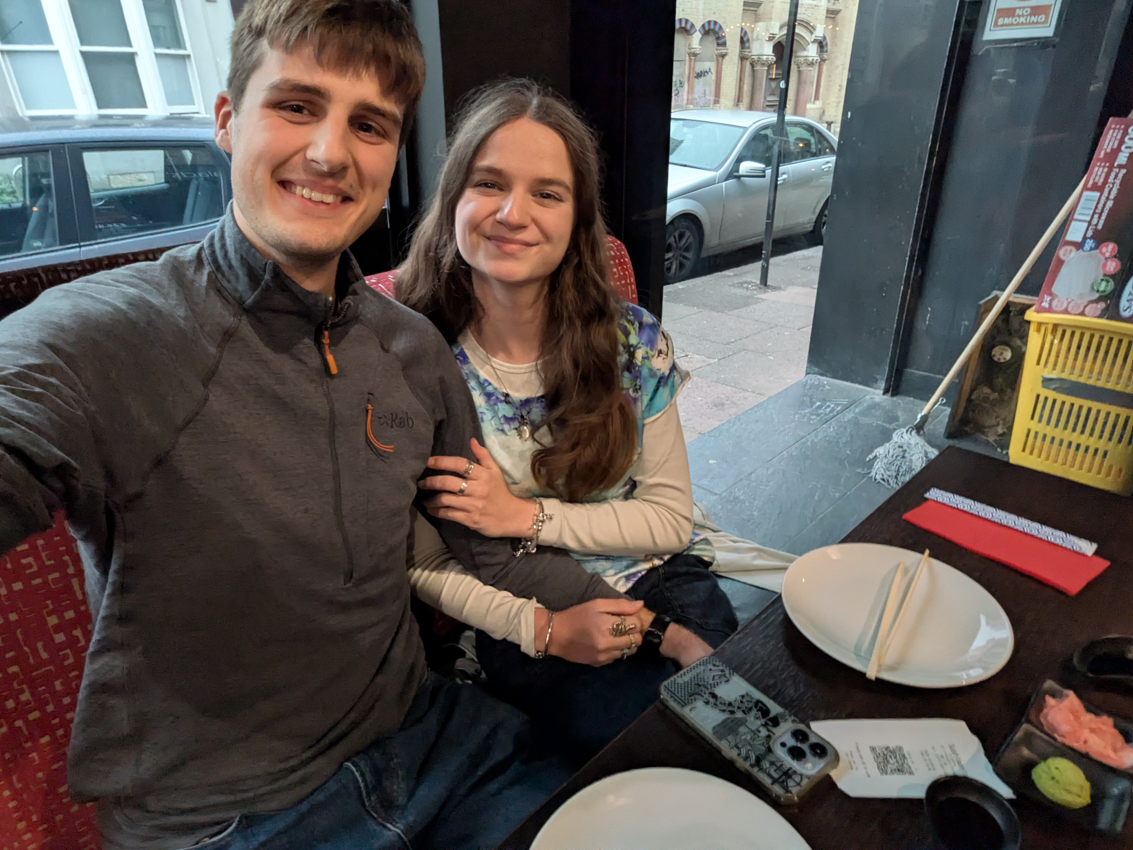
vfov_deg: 63.4
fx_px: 687
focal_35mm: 21
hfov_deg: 79.0
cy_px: 425
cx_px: 566
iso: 352
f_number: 2.2
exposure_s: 1/25
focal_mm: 2.74
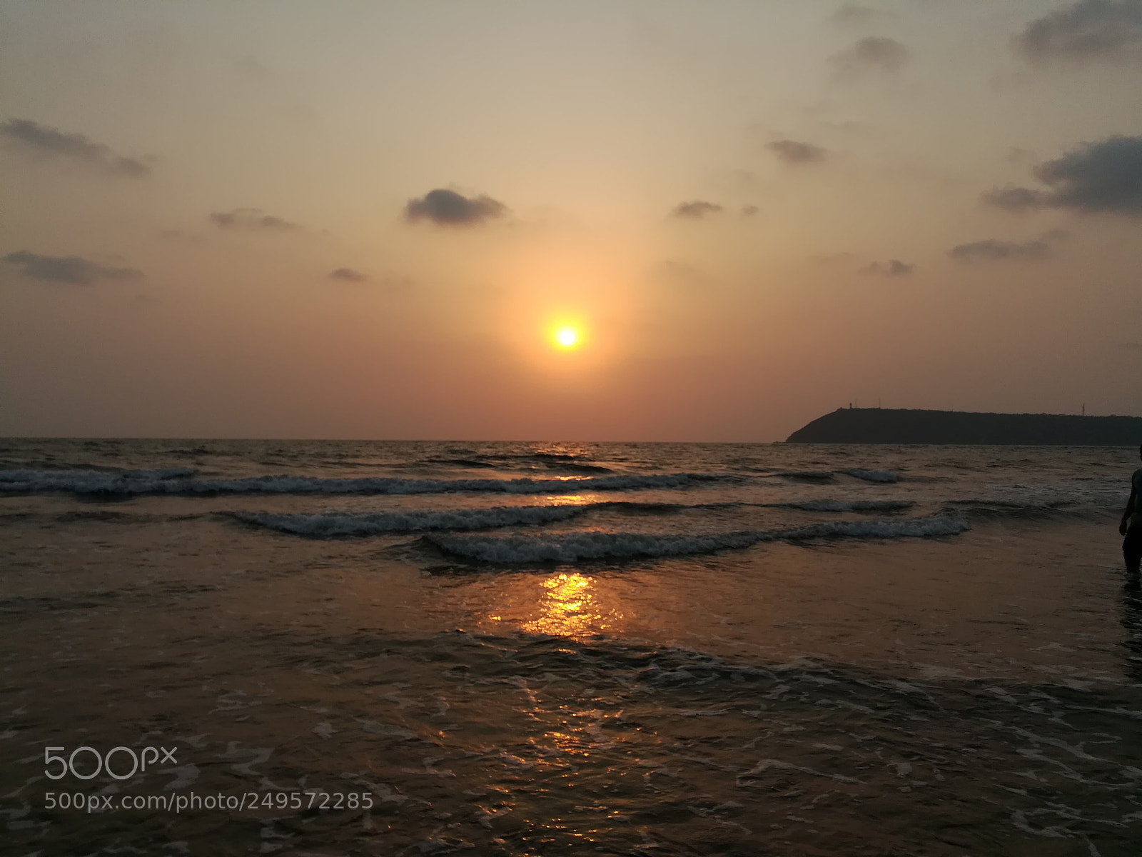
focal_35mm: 26
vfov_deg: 53.1
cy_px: 428
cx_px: 571
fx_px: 858
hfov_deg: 67.3
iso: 50
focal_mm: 3.83
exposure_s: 1/1122
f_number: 2.2
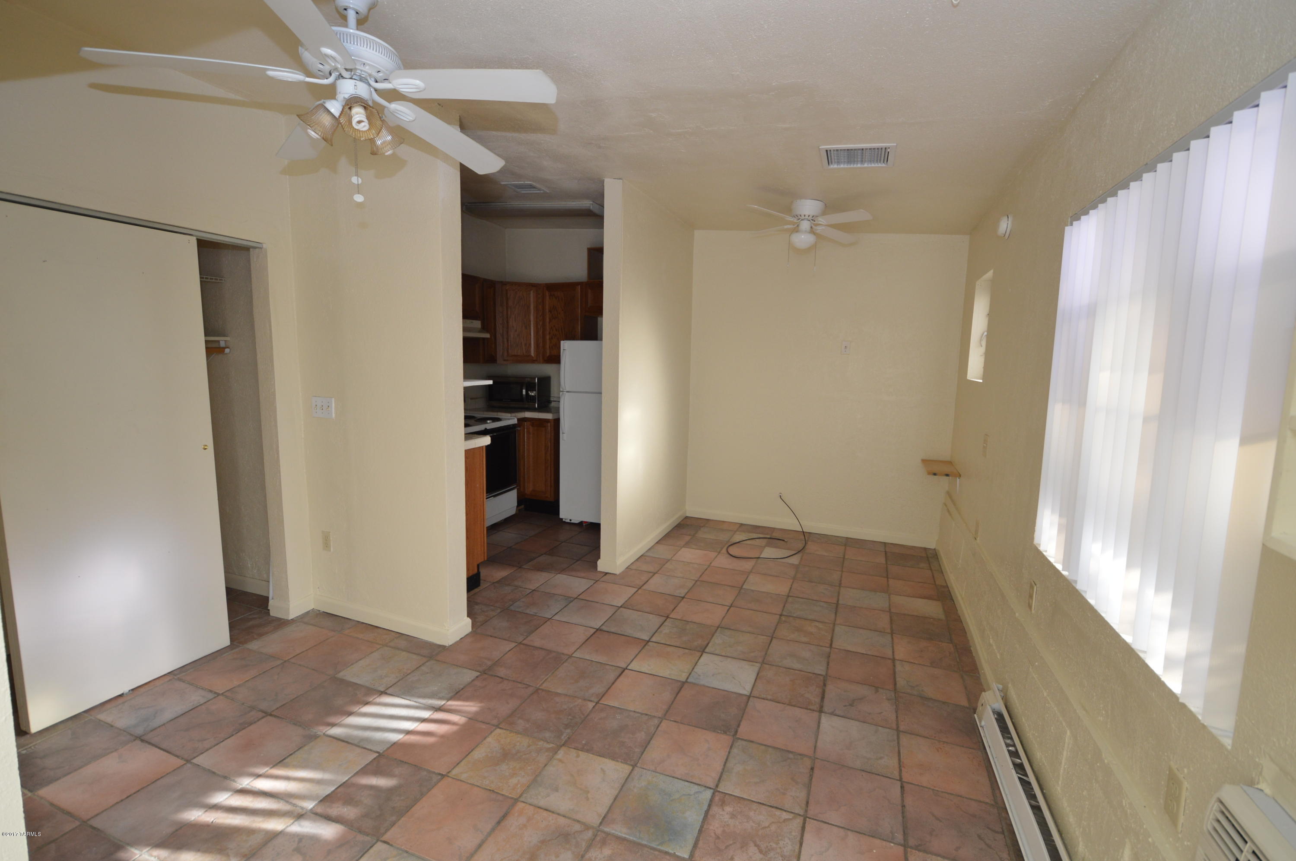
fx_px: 539
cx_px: 648
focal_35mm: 15
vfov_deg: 77.2
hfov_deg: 100.4
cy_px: 430
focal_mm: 10
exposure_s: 1/100
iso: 400
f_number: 5
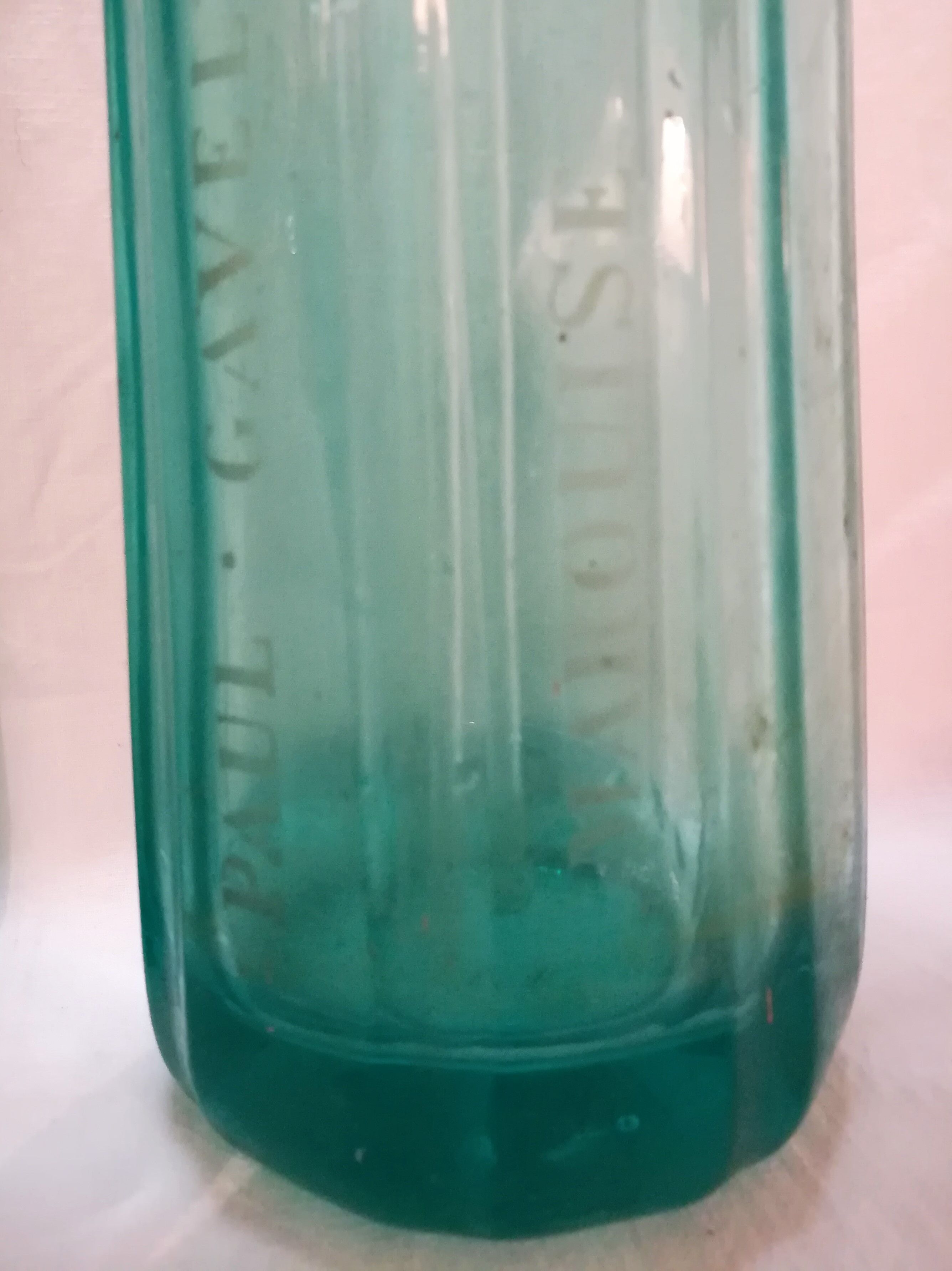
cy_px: 636
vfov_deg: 67.3
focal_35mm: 26
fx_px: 954
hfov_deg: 53.1
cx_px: 476
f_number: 2.2
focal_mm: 3.83
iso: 640
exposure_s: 1/14.3
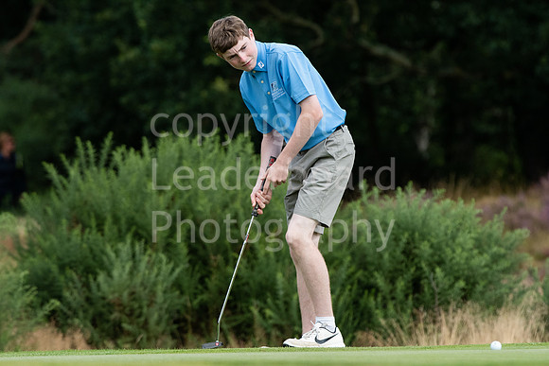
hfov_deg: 3.9
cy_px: 183
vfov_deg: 2.6
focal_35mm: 525
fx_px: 8008
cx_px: 274
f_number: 6.3
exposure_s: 1/1600
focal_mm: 350
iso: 1250
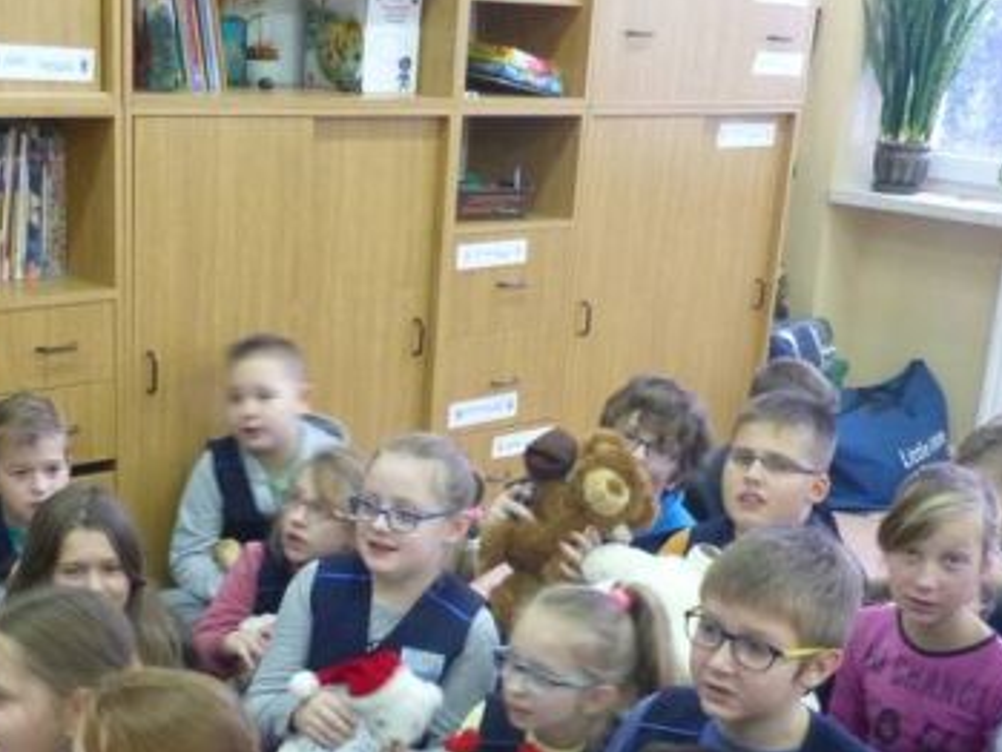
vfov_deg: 25.9
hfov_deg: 34.9
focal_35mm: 55
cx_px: 422
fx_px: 1593
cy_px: 654
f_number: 3.3
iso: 400
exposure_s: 1/15
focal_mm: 4.3
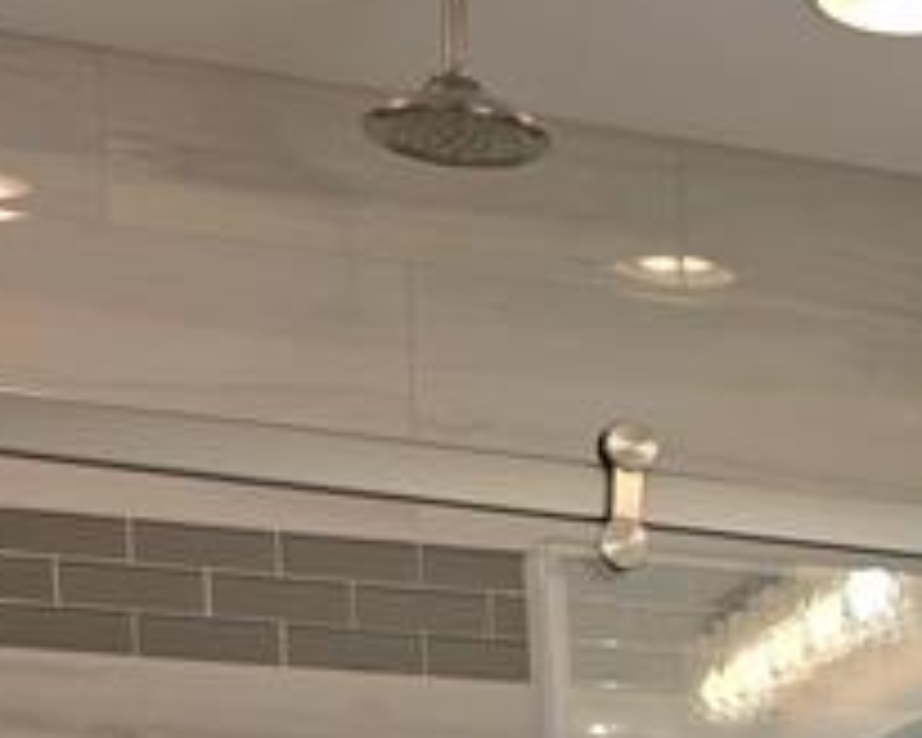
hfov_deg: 16.7
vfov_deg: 12.8
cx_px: 1372
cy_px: 1478
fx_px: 2865
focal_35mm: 105
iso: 12
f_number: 1.7
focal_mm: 6.25
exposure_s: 1/120
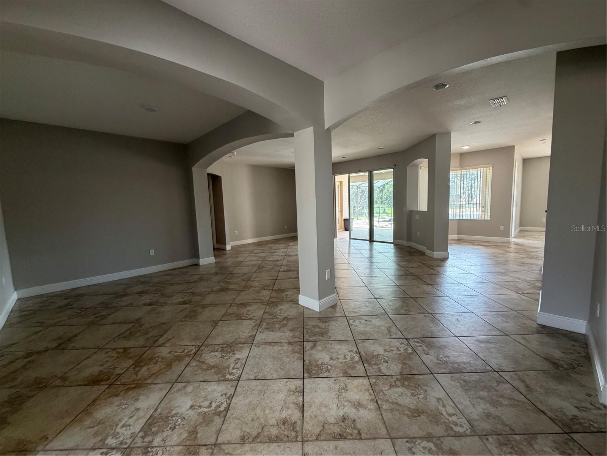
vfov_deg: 85.7
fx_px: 245
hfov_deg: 102.1
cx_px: 304
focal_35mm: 14
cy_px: 228
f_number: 2.2
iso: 200
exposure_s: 1/60
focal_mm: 2.22
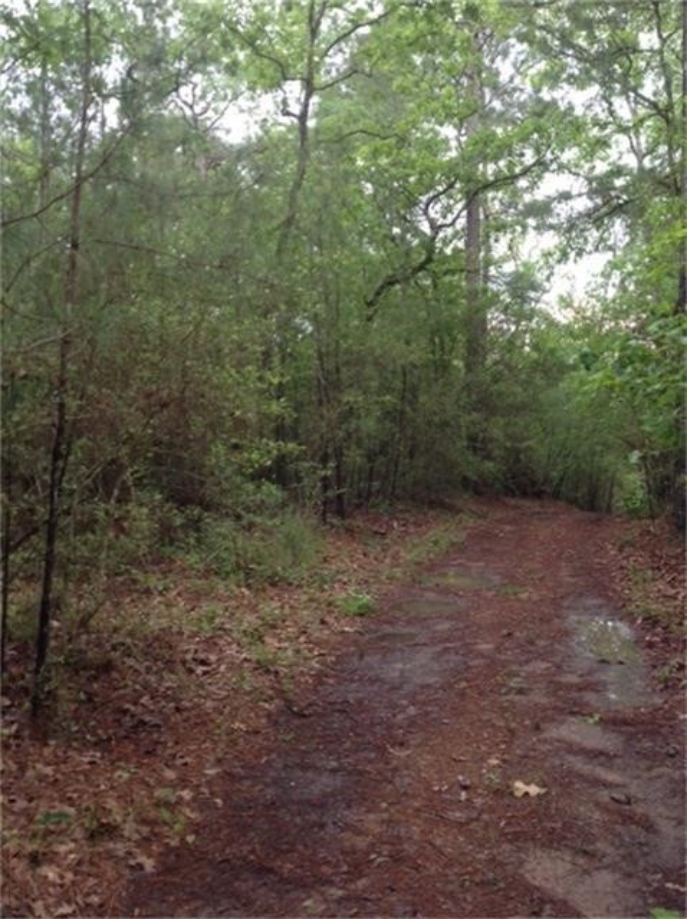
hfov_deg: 40.6
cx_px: 344
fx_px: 929
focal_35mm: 35
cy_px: 460
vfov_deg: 52.7
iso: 50
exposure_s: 1/60
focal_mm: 4.28
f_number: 2.4
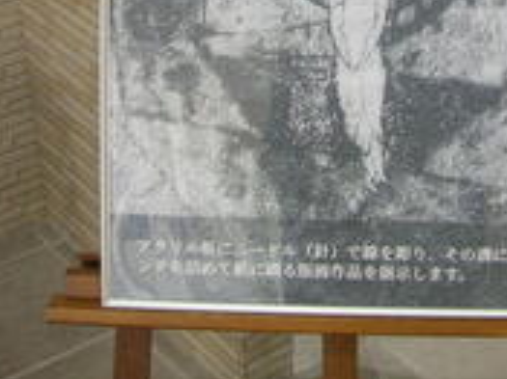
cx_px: 368
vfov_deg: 17.7
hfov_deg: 24.2
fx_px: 1171
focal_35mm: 80
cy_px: -46
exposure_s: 1/6.7
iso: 50
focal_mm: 5.8
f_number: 2.8
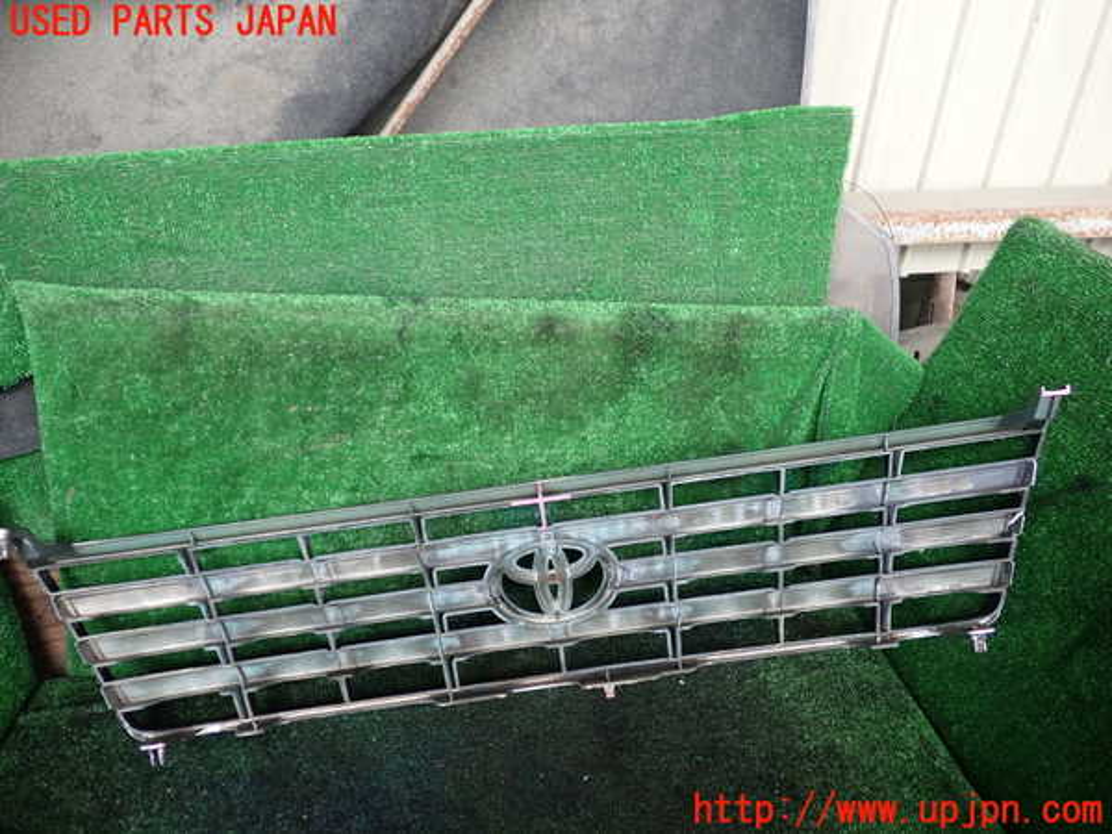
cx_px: 556
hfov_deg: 60.0
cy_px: 417
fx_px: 964
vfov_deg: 46.8
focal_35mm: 30
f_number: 2.3
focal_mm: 5.4
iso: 125
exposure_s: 1/60
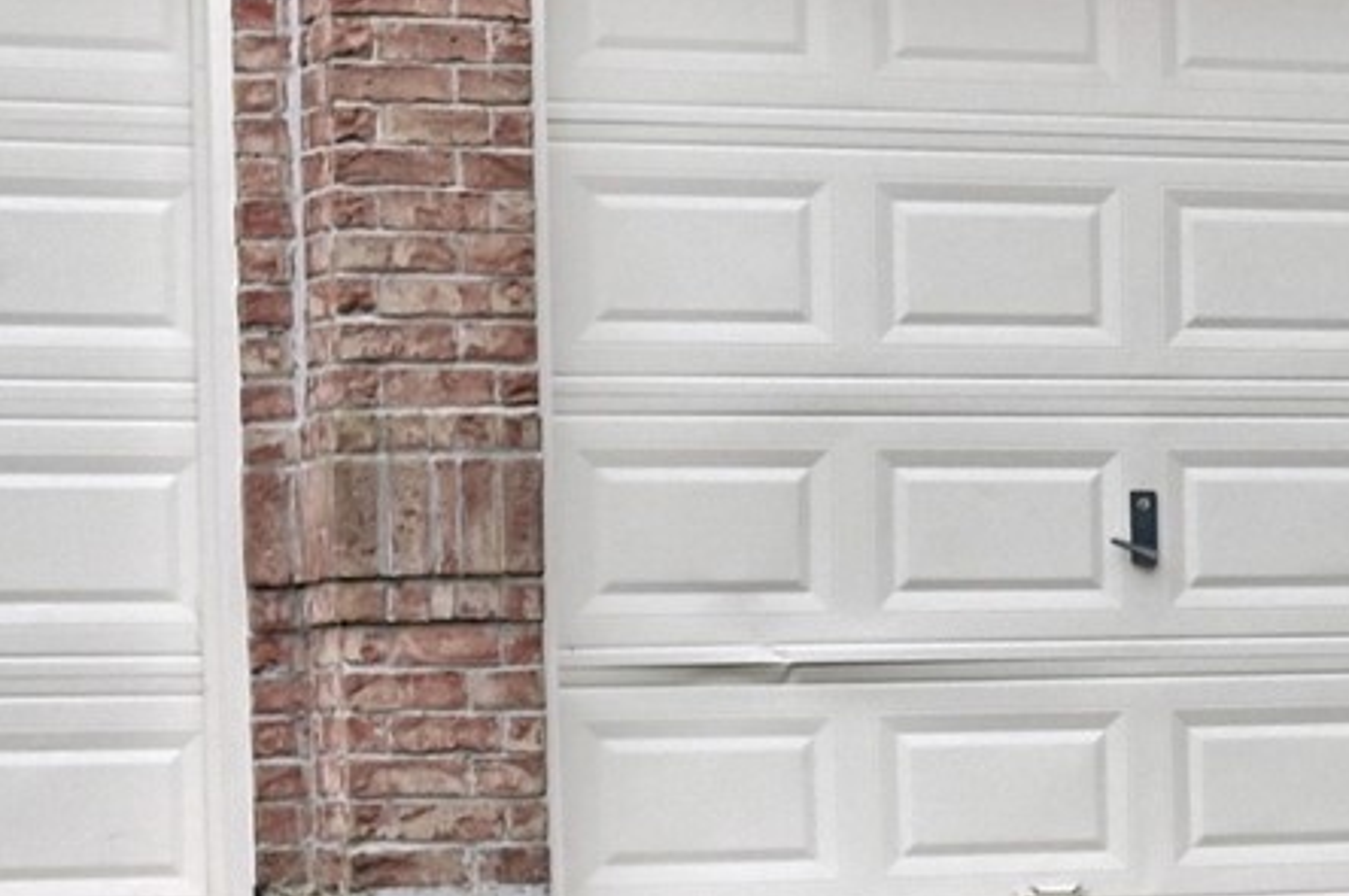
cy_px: 729
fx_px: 5502
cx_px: 2270
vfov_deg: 9.3
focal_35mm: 147
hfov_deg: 12.9
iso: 400
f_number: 8
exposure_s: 1/100
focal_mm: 30
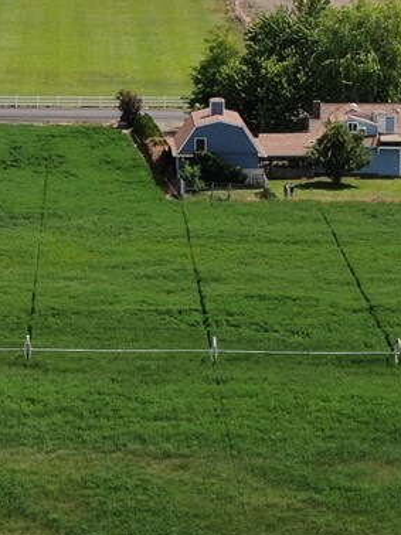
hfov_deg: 9.2
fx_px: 2490
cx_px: 20
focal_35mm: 161
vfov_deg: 12.3
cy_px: 338
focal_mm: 6.48
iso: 100
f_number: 3.4
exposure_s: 1/800
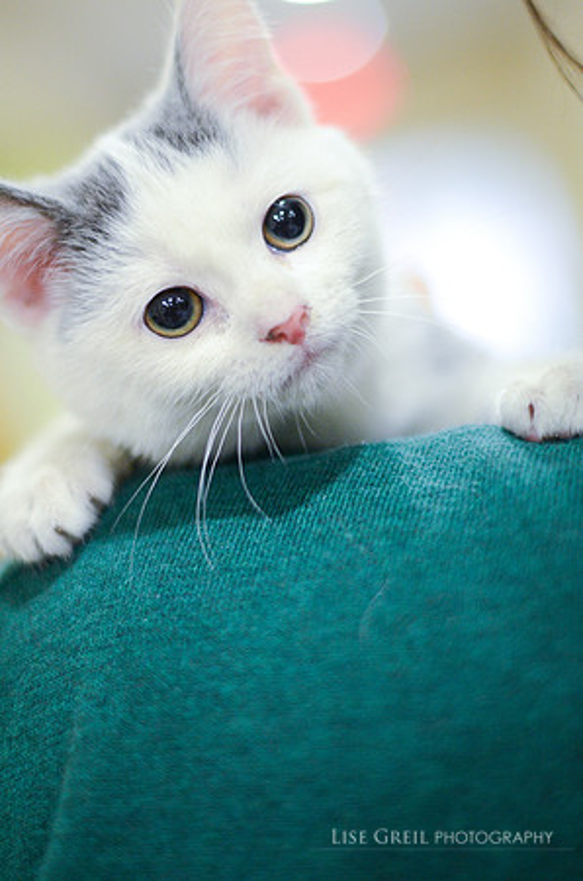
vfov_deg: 27.0
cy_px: 440
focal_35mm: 75
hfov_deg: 18.1
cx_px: 292
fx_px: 1830
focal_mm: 50
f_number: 1.4
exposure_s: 1/125
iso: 1600
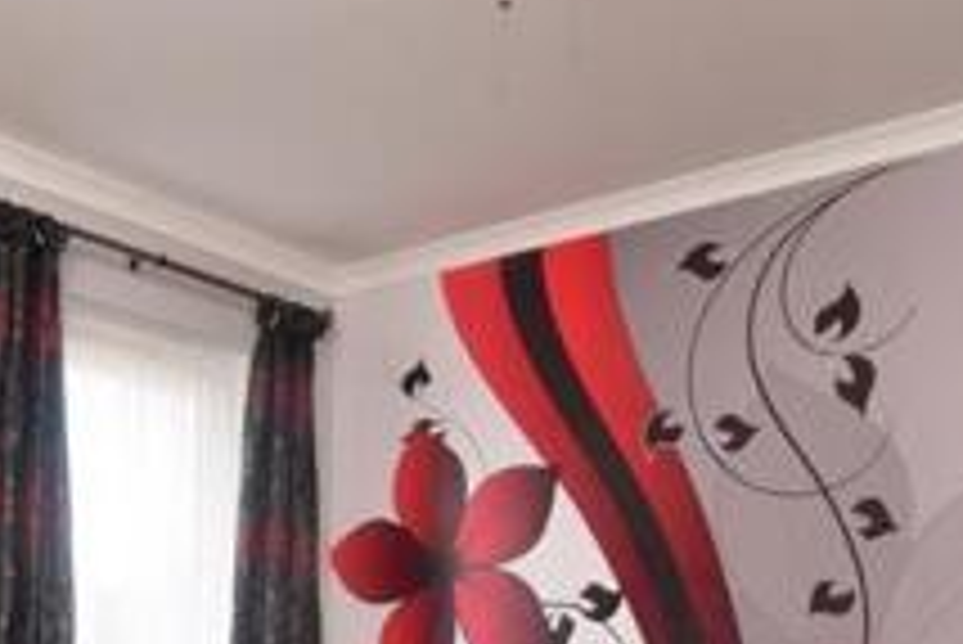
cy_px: 696
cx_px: 274
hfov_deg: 38.4
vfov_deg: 25.0
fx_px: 1353
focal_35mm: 51
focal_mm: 11
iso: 400
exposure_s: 1/80
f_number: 5.6
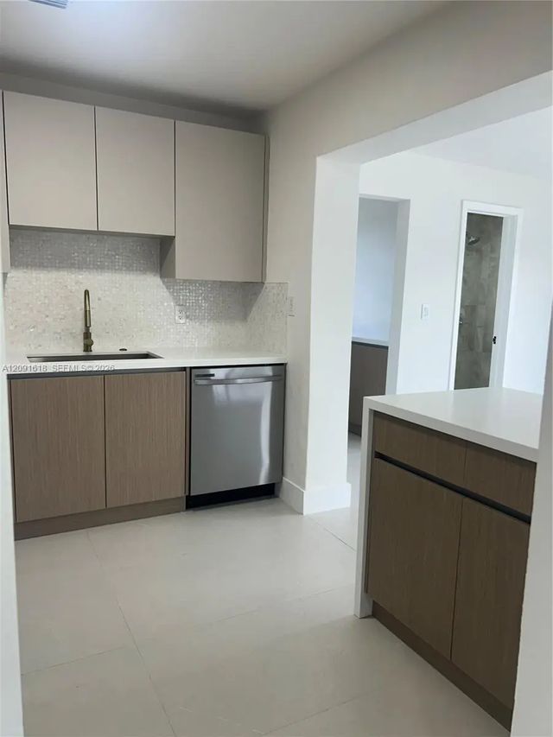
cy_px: 368
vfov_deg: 67.3
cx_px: 276
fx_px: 554
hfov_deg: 53.1
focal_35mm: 26
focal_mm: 5.7
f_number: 1.5
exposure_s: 1/120
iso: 80
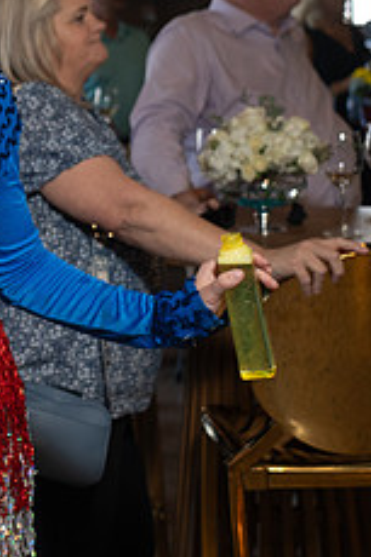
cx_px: -284
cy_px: 139
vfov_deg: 22.2
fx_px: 1409
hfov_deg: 13.5
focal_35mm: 91
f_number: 4
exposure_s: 1/125
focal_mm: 36
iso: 1250
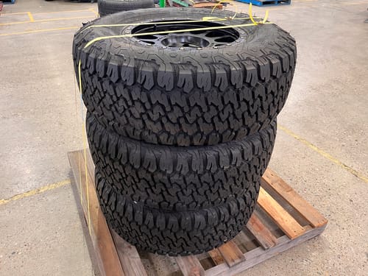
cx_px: 184
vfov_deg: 53.1
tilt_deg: -31.8
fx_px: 276
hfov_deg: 67.3
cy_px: 138
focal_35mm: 26
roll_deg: -0.2
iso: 125
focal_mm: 5.1
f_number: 1.6
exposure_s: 1/50
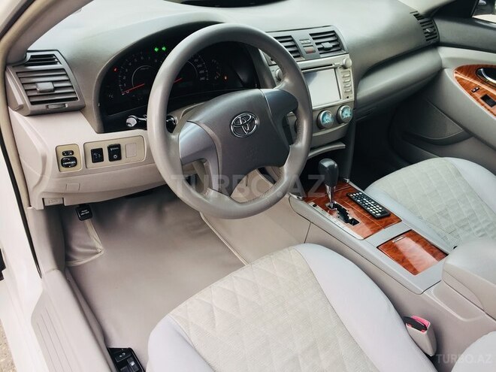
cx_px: 248
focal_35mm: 29
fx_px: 416
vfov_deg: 48.2
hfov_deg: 61.7
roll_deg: -10.0
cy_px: 186
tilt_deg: -34.6
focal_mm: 4.15
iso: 32
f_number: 2.2
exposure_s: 1/100
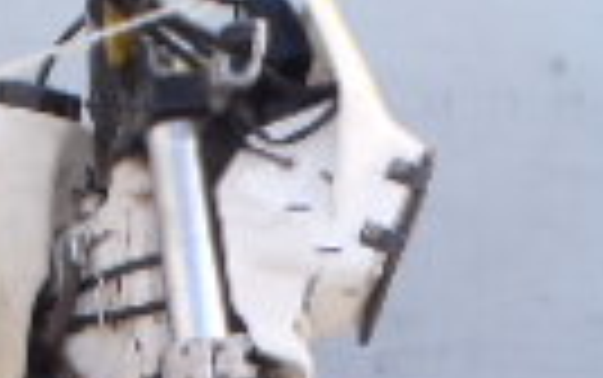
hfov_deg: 14.5
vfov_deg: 8.7
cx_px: 9
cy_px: 770
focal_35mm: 142
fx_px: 2336
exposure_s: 1/100
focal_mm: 5
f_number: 4.5
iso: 80
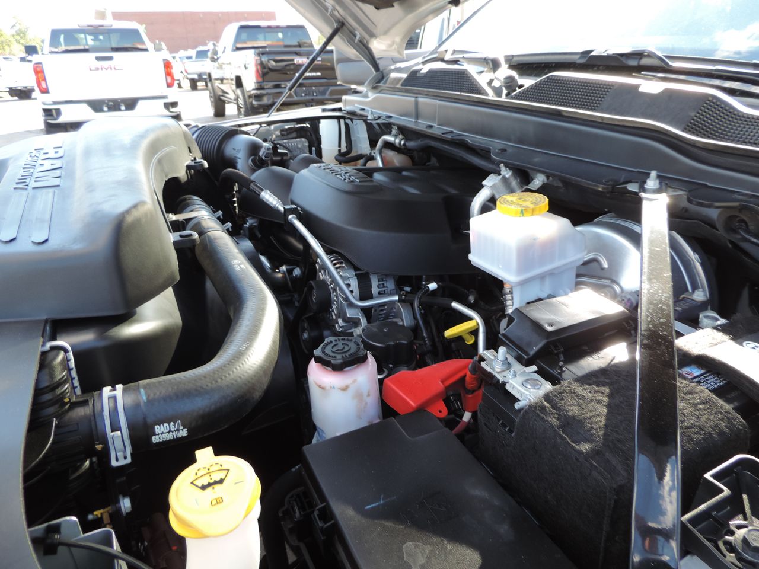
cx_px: 380
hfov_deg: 71.6
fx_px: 526
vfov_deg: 56.8
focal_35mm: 24
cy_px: 284
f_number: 3
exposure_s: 1/80
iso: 80
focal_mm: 4.3
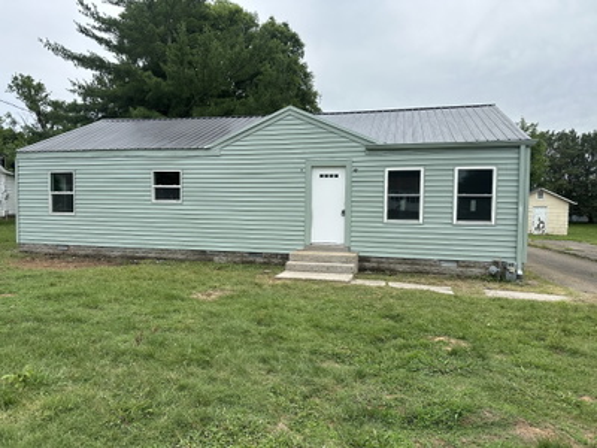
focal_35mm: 24
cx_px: 298
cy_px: 224
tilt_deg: +0.3
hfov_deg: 71.6
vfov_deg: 56.8
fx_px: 414
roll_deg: -1.3
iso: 80
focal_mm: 6.86
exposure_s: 1/2882
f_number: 1.78
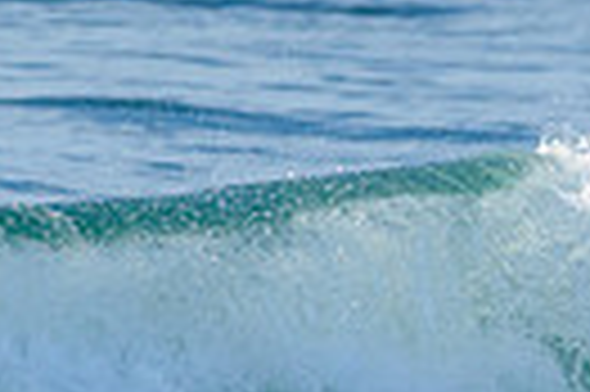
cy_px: 337
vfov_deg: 0.5
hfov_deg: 0.8
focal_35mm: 2714
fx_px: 44424
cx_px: 1003
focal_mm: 500
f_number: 5.6
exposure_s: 1/2000
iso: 560
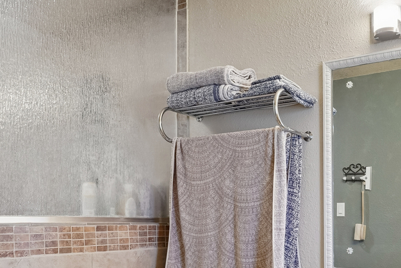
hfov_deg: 44.0
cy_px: 220
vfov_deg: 30.3
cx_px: 301
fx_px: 479
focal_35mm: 43
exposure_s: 1/2.5
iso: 400
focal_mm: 16
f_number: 8
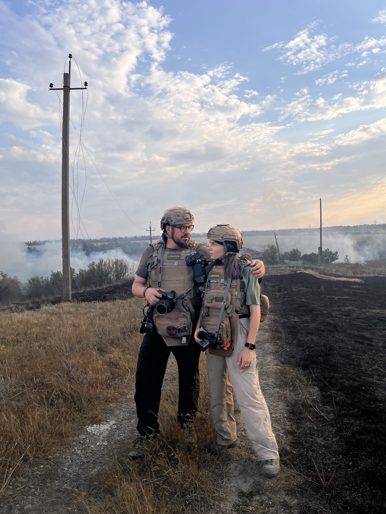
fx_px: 387
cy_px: 257
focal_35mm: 26
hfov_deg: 53.1
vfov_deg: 67.3
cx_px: 193
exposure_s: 1/2404
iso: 50
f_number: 1.5
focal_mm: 5.7
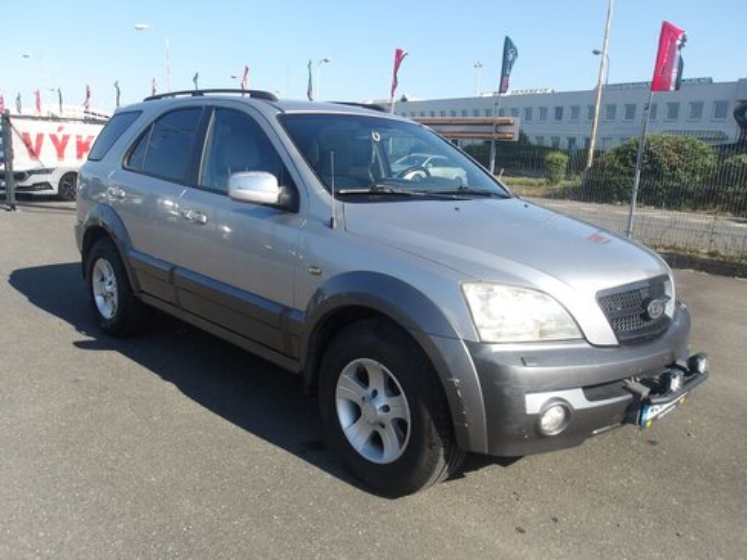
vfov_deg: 51.4
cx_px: 374
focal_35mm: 27
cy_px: 280
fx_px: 583
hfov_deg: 65.3
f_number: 3
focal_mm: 4.9
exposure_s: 1/845
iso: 100
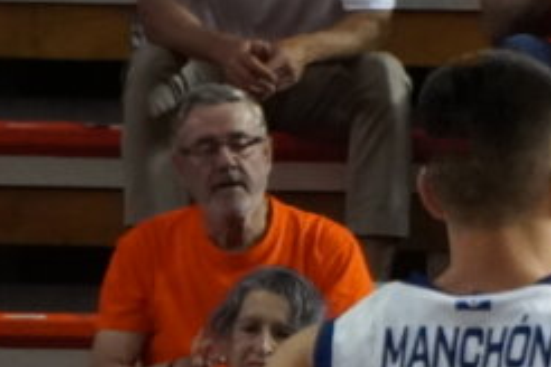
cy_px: 843
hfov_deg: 1.7
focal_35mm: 1233
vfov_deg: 1.1
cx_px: 1158
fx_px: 18870
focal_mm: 158
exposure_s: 1/1000
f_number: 6.3
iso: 6400
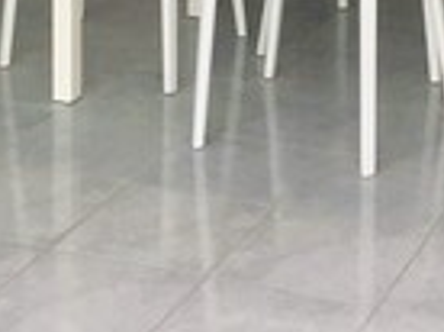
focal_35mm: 128
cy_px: -327
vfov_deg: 10.6
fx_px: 1639
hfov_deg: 15.4
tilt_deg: -4.2
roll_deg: -1.9
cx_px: 317
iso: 40
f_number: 2.2
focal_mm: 4.15
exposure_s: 1/60
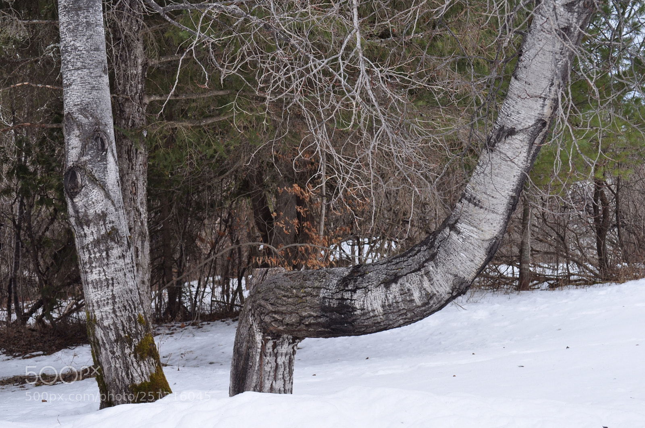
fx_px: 1476
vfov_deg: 16.5
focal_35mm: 82
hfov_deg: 24.6
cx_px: 322
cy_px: 214
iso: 200
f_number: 9
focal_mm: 55
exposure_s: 1/125
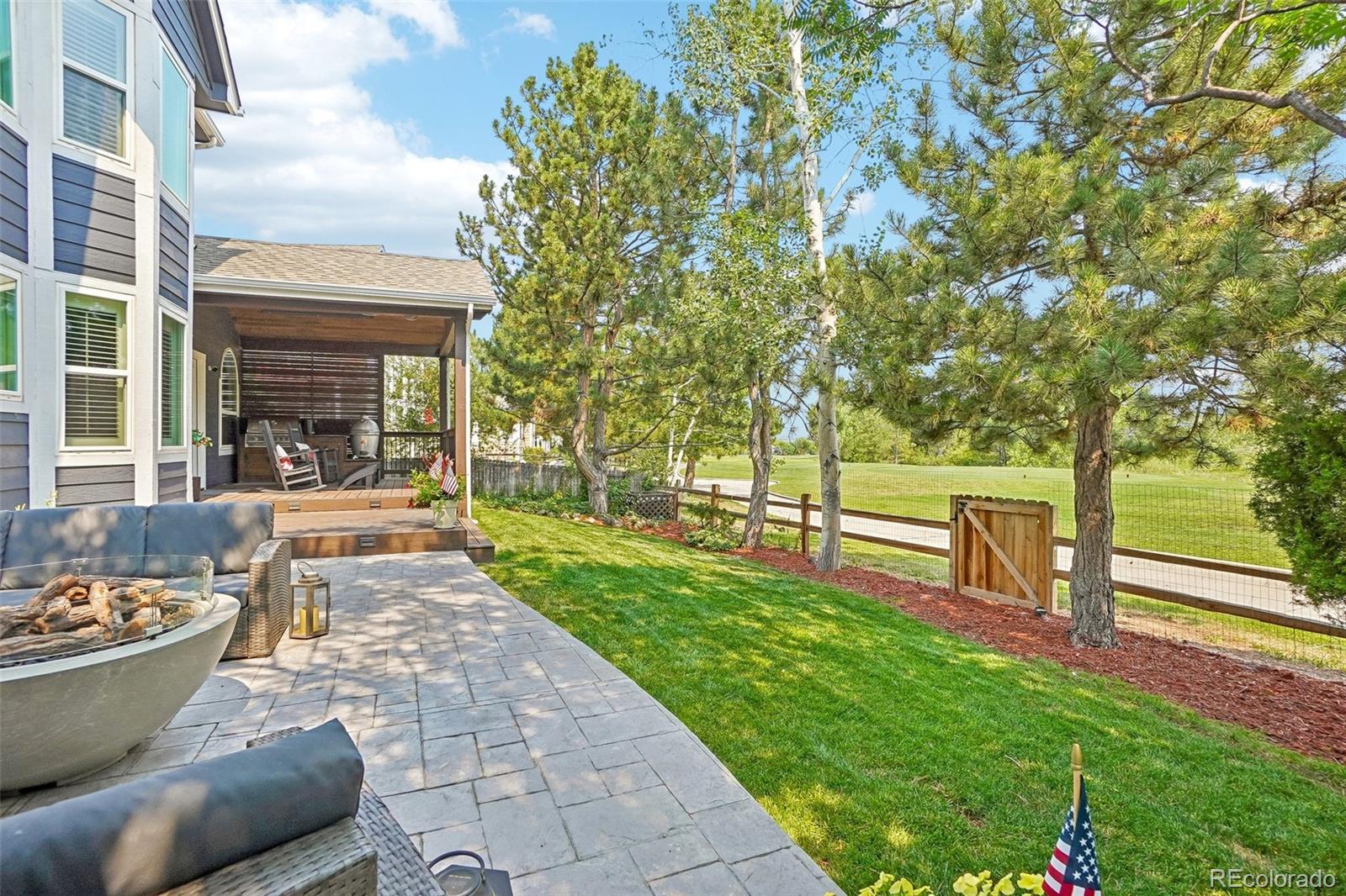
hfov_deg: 100.4
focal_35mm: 15
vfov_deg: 77.3
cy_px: 448
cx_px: 673
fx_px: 561
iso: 100
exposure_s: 1/80
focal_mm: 10
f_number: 8
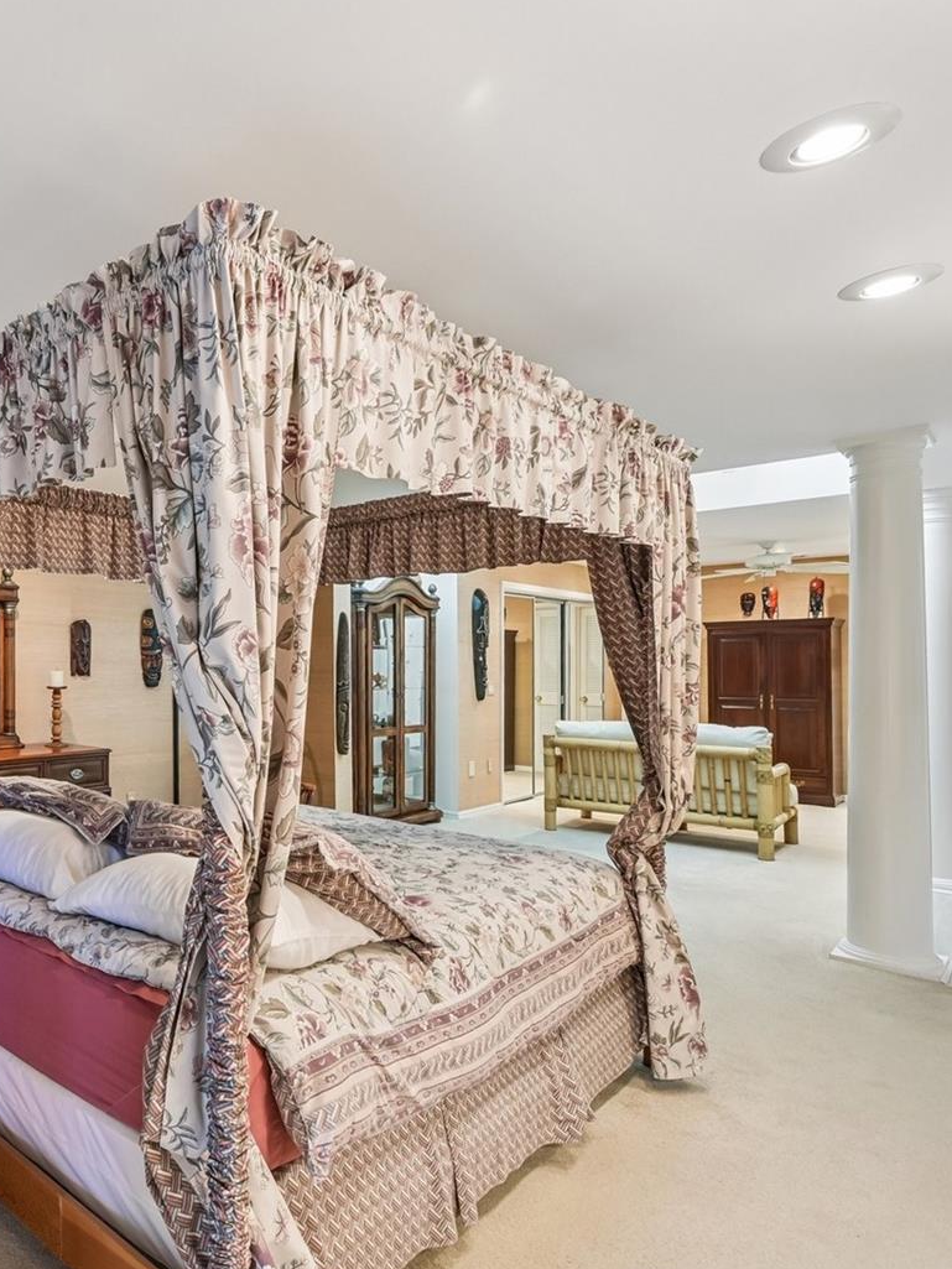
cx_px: 83
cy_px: 633
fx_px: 770
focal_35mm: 21
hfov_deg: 54.6
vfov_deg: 79.0
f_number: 8
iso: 400
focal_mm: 14
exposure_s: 1/3.33
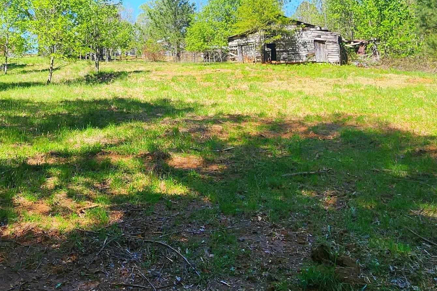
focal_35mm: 31
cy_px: 28
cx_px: 141
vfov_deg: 39.3
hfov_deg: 58.7
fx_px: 376
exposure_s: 1/769
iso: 50
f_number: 2.2
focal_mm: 2.2
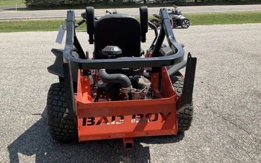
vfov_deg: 37.2
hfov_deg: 56.7
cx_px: 123
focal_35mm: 34
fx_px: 242
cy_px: 87
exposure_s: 1/1168
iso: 25
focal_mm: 3
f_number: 1.8
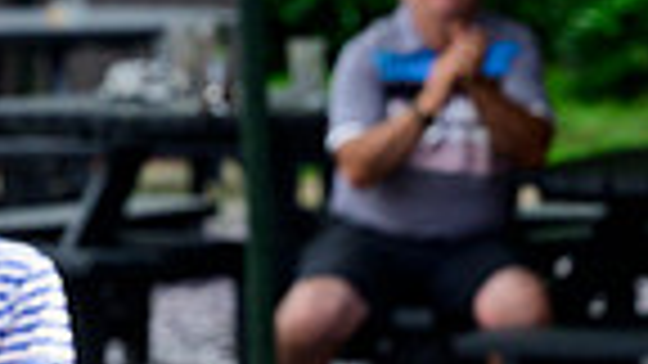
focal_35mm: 569
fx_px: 9777
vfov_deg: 2.1
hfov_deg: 3.8
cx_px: -648
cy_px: 231
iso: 800
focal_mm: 135
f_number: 5.6
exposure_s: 1/800
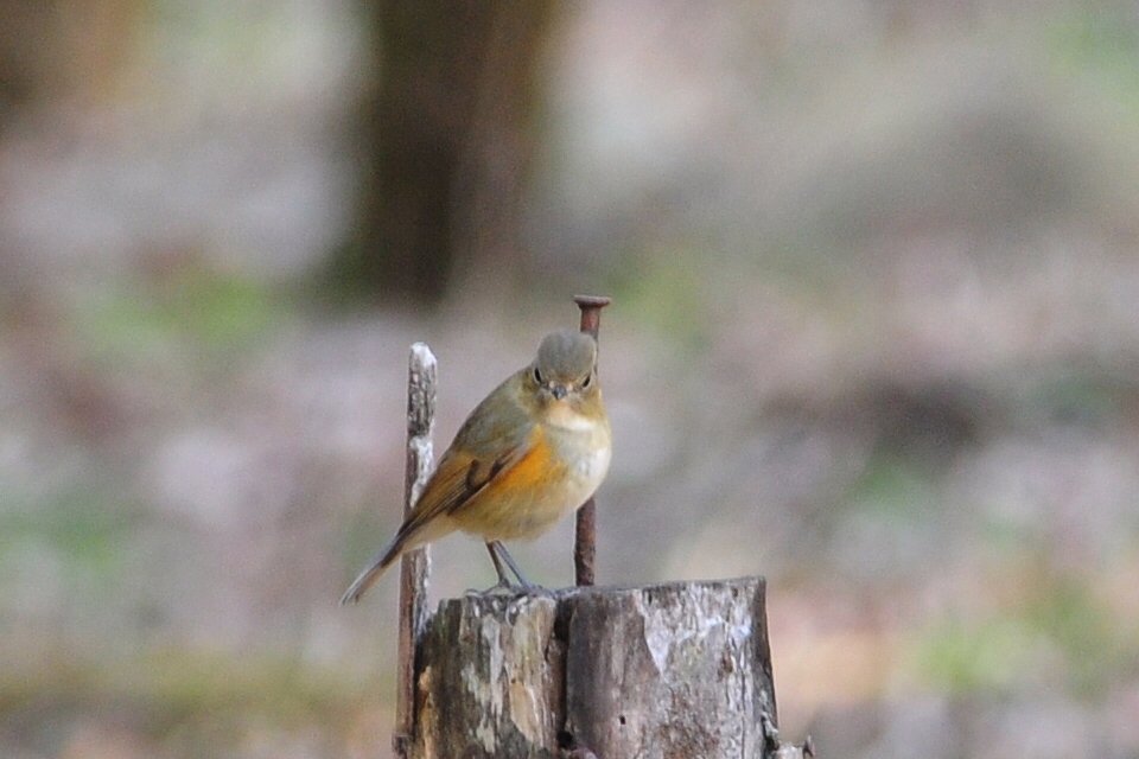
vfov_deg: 1.8
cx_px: 570
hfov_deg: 2.7
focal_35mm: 750
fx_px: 23727
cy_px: 380
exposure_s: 1/45
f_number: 6.7
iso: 400
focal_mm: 500
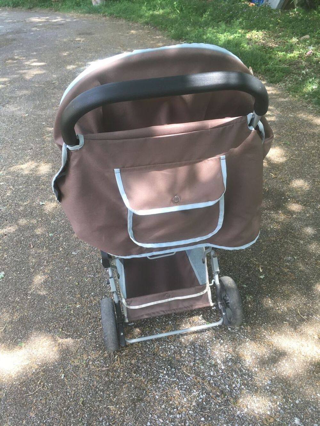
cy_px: 213
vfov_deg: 61.7
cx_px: 160
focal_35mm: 29
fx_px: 357
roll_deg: +2.7
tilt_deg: -36.6
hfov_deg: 48.2
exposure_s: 1/100
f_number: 2.2
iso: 25
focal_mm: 4.15
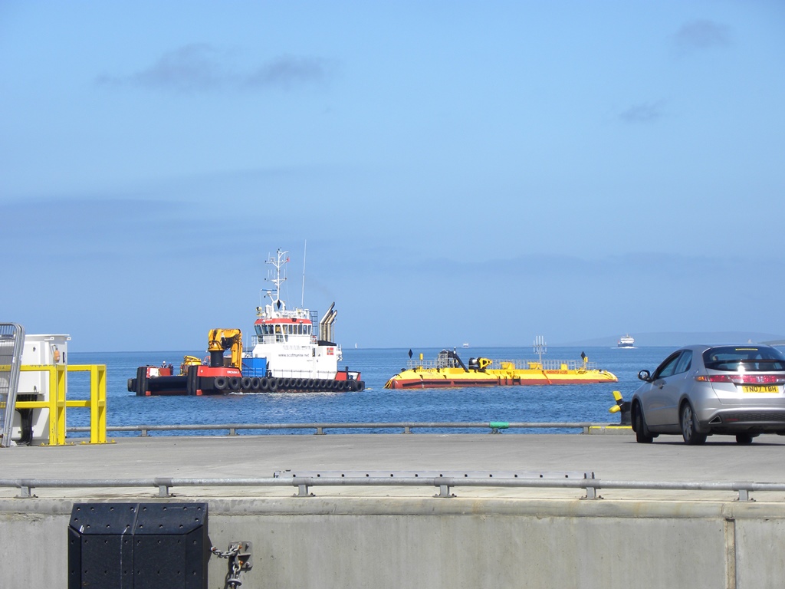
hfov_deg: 10.7
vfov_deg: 8.1
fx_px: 4173
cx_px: 392
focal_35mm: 184
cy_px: 294
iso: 64
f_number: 4.5
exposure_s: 1/524
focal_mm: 32.7
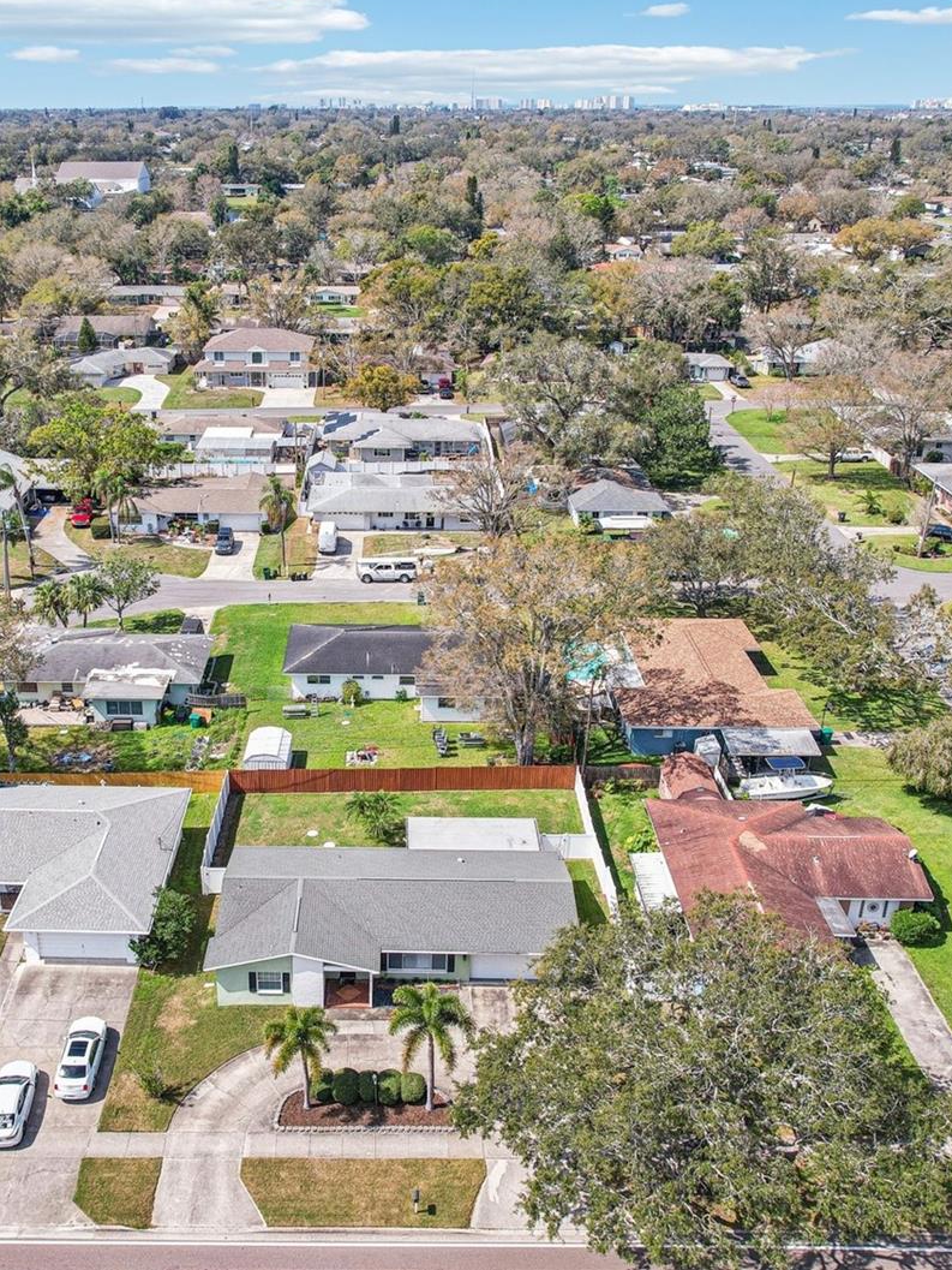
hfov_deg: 43.7
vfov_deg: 56.8
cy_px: 631
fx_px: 1173
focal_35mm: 32
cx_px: 345
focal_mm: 8.4
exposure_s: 1/2000
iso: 120
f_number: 2.8
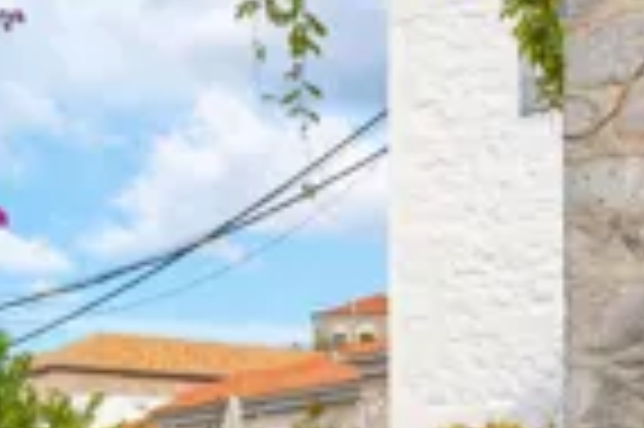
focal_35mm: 93
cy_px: 387
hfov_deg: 21.4
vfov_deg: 14.5
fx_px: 1662
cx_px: 41
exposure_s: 1/250
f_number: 8
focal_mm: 18
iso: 100
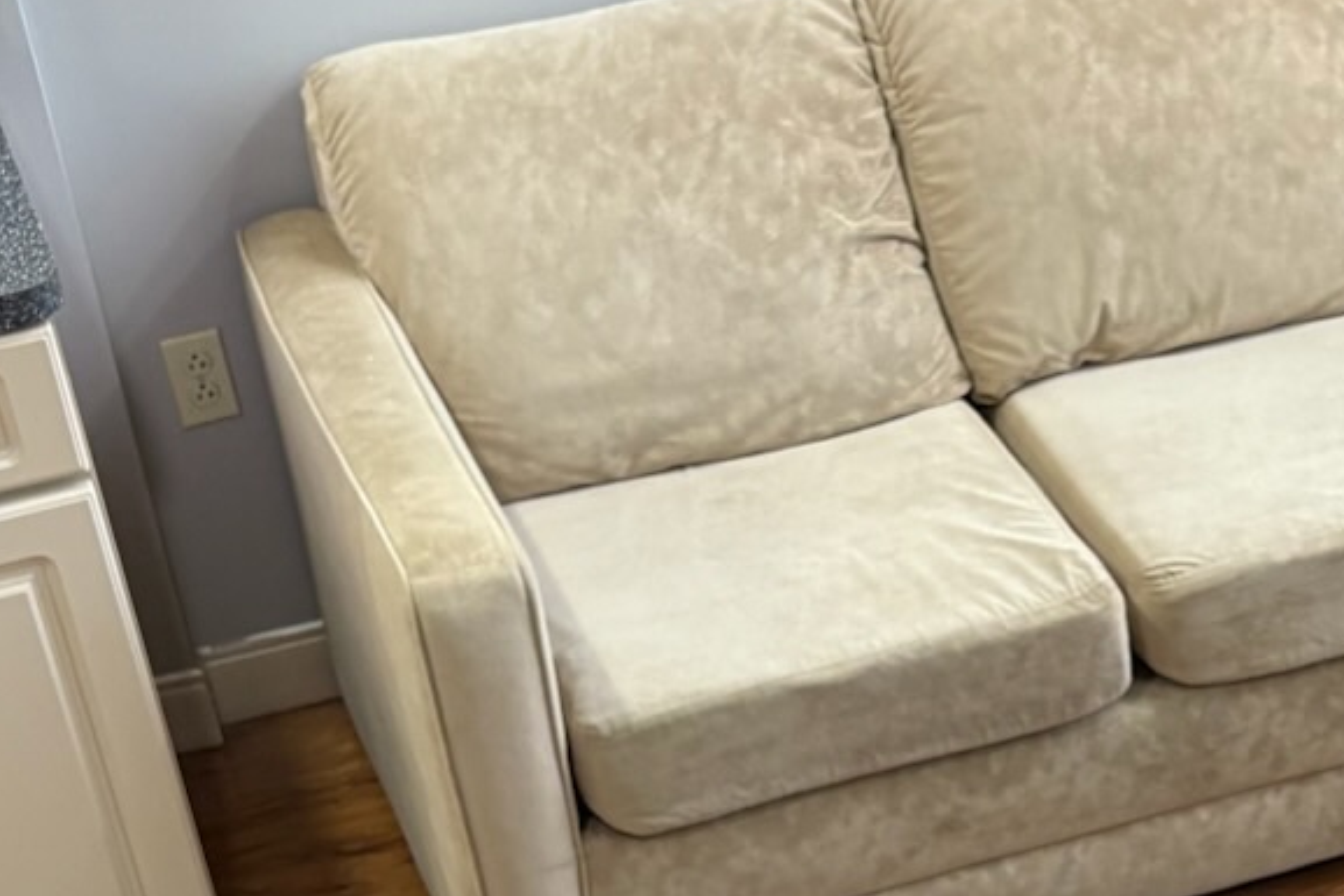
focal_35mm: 96
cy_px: 1124
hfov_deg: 20.8
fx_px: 3585
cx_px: 1211
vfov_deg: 13.8
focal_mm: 5.96
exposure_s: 1/60
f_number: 1.6
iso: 200
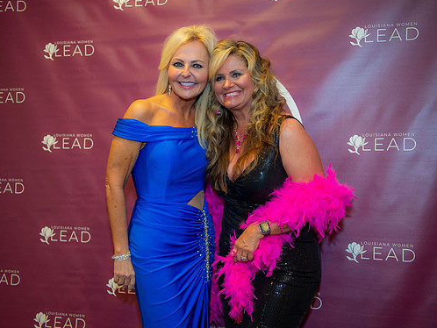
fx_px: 594
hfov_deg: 40.4
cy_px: 160
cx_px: 208
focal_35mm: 47
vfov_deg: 30.9
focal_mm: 42
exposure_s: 1/125
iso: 1250
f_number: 2.8
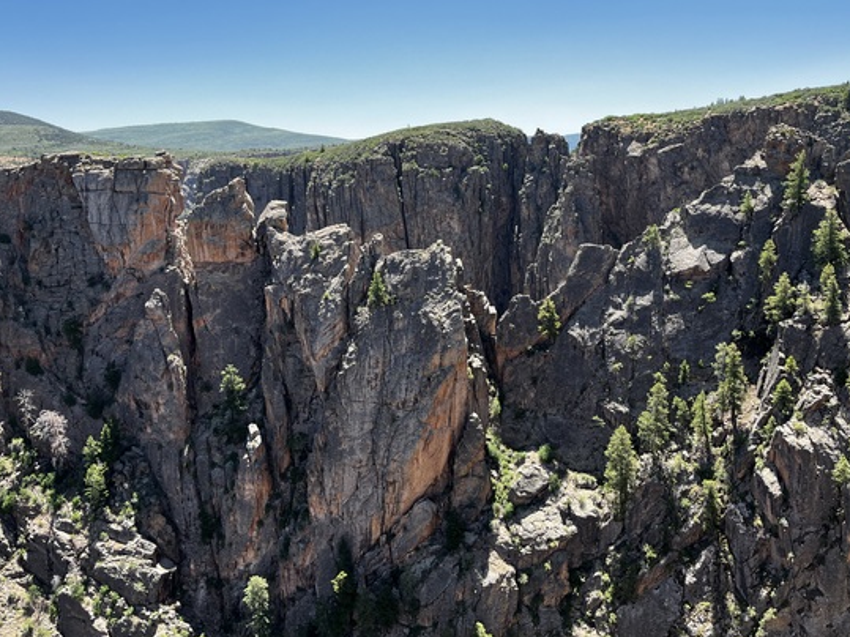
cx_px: 429
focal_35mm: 27
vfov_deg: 51.3
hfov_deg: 65.3
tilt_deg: -11.1
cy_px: 318
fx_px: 663
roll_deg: +2.3
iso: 50
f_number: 1.6
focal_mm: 5.1
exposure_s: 1/906
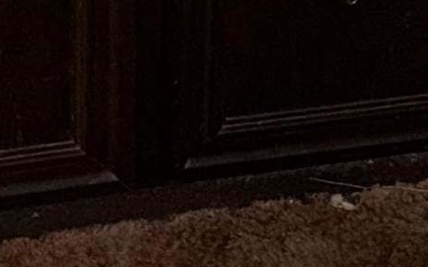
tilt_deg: -17.7
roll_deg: +0.4
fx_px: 1982
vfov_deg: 7.0
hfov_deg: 12.1
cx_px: -84
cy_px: -478
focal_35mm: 170
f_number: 1.78
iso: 125
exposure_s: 1/4
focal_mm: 6.76
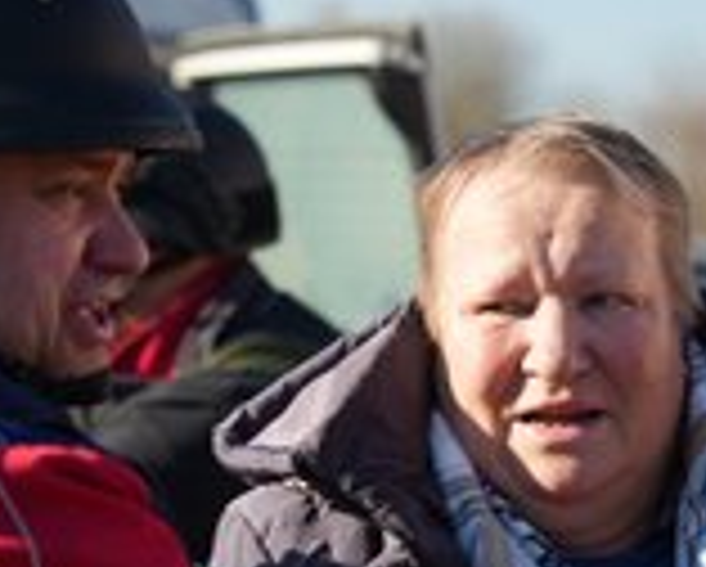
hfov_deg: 11.5
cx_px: 643
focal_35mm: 167
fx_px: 3494
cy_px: 479
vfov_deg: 9.2
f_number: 2.8
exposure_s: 1/100
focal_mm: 70
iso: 100
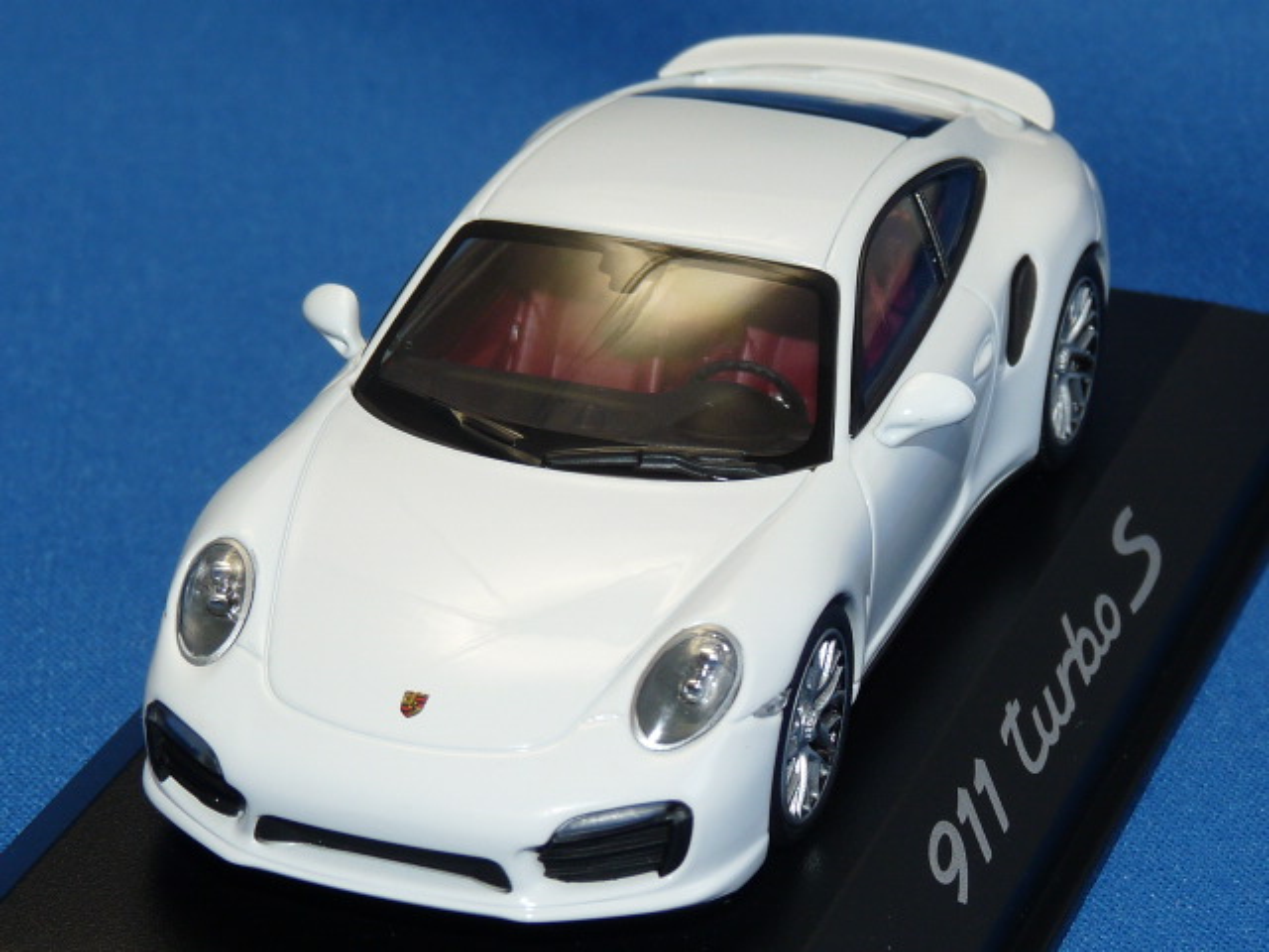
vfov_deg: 11.6
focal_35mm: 128
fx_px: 4692
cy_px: 476
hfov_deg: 15.4
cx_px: 634
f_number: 4
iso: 100
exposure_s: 1/40
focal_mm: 12.8
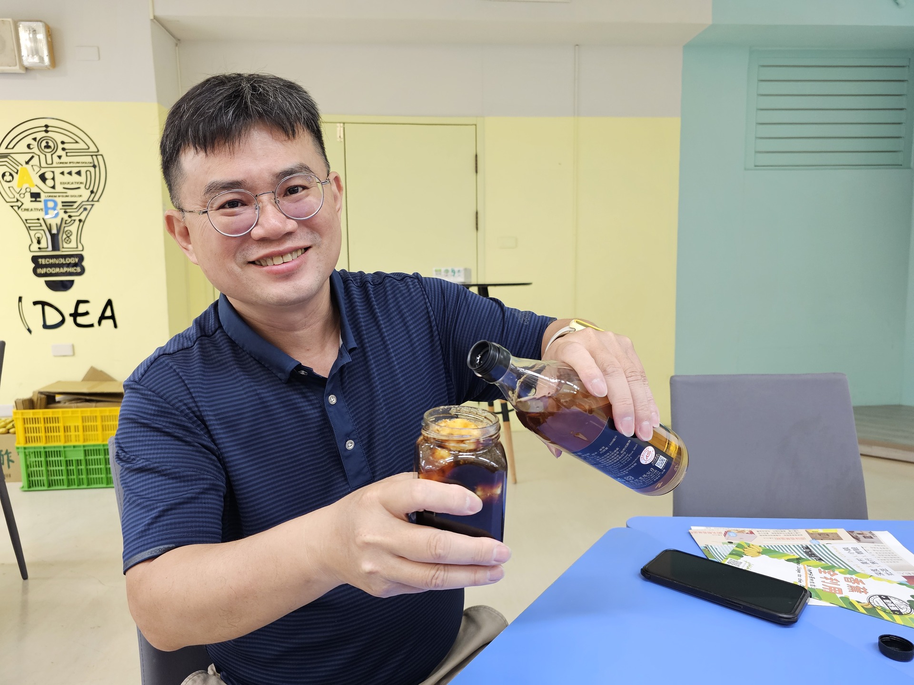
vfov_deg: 58.9
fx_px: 607
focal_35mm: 23
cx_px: 457
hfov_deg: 73.9
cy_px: 342
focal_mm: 6.3
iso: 500
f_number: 1.7
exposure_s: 1/120
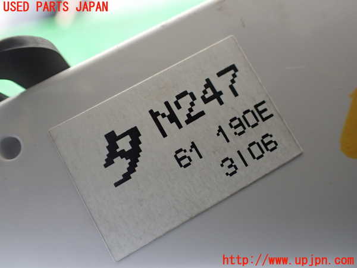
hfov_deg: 60.0
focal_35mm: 30
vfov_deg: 46.8
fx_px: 309
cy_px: 134
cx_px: 178
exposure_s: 1/125
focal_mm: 5.4
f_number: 2.3
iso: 320
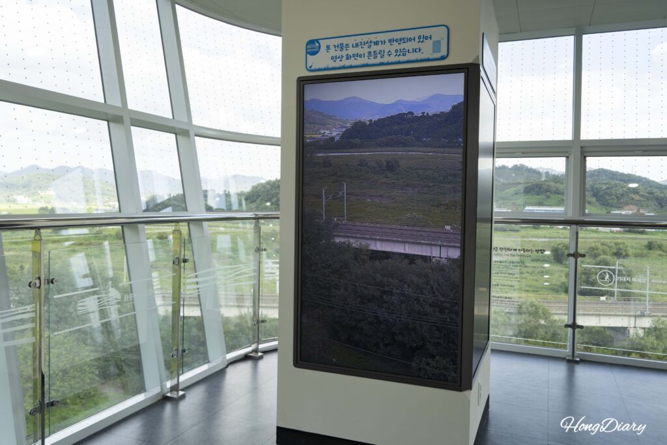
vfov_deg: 46.4
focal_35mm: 28
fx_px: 519
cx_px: 334
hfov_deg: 65.5
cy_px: 222
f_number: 5.6
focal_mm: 28
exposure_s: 1/80
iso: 100
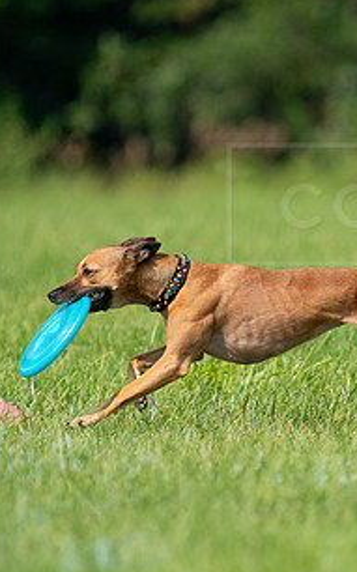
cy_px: 236
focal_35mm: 738
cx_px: 406
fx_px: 11499
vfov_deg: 2.8
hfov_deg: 1.8
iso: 800
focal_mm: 382
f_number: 6.3
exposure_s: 1/4000
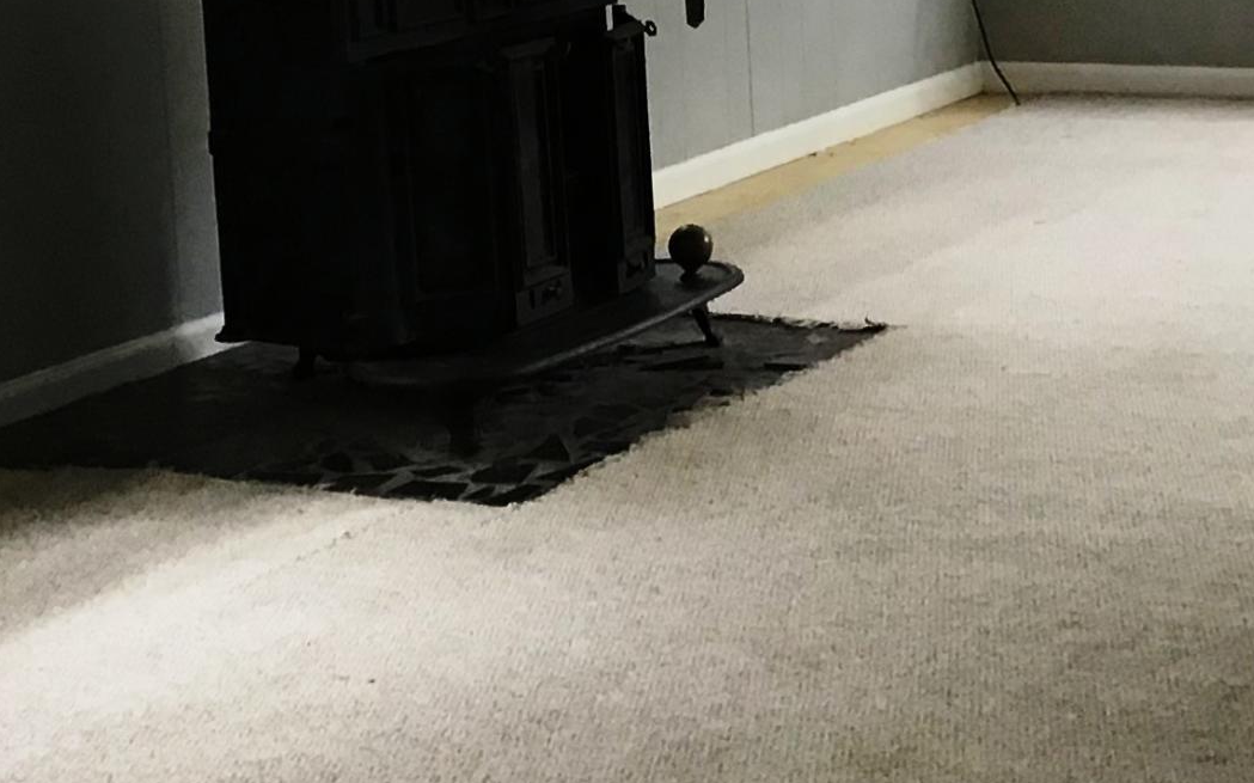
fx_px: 3212
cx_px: 909
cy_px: 124
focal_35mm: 94
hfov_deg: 21.9
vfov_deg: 13.8
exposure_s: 1/30
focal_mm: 3.3
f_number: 2.4
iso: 80
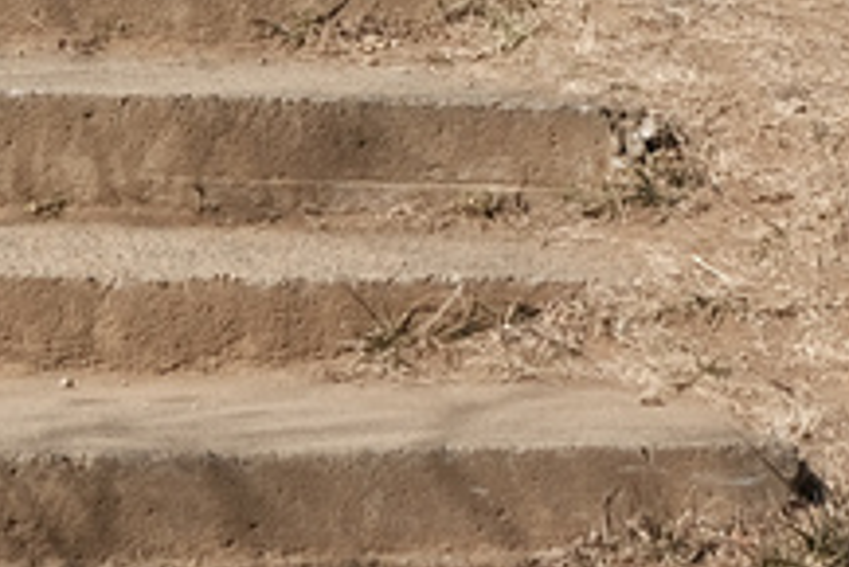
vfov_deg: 8.0
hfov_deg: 12.3
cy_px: -714
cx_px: -274
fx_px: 3799
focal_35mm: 161
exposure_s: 1/2000
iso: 200
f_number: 3.6
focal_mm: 23
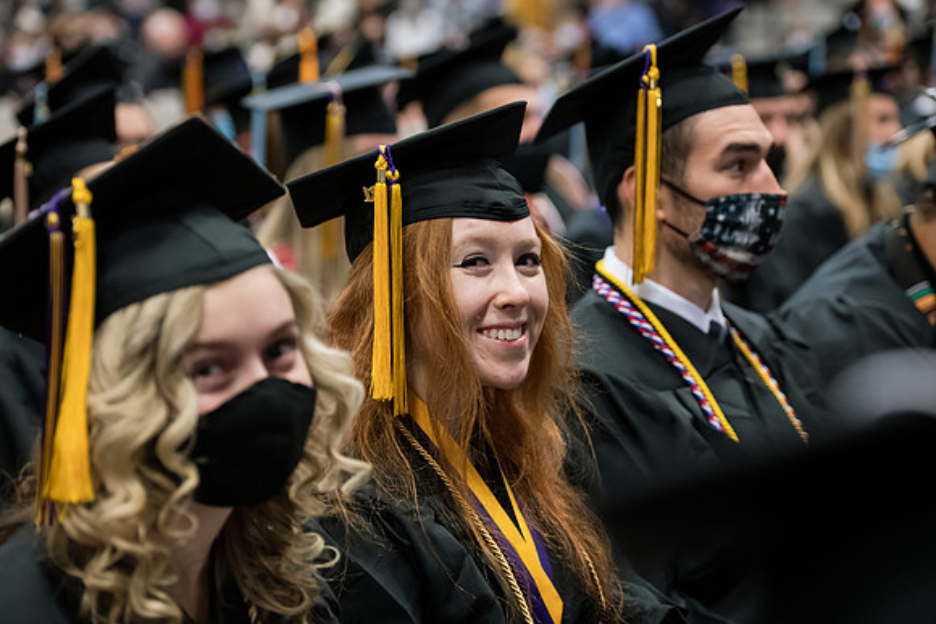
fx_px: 2392
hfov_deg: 22.1
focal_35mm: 92
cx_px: 468
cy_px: 312
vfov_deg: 14.9
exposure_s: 1/200
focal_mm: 92
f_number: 3.5
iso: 3200
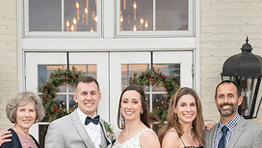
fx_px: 1035
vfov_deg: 8.0
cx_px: 106
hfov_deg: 14.4
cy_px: 187
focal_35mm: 149
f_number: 4
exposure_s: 1/200
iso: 2000
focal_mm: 66
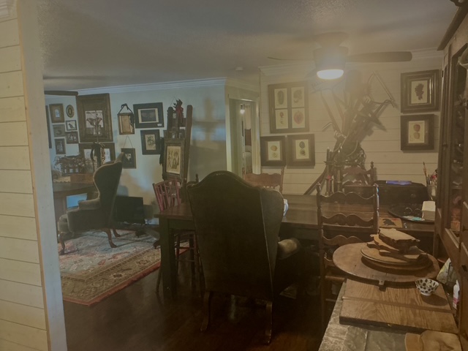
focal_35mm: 29
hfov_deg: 61.7
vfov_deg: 48.2
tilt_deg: -7.2
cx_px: 234
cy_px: 176
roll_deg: +1.8
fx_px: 392
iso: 200
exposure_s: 1/40
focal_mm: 3
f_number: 1.8
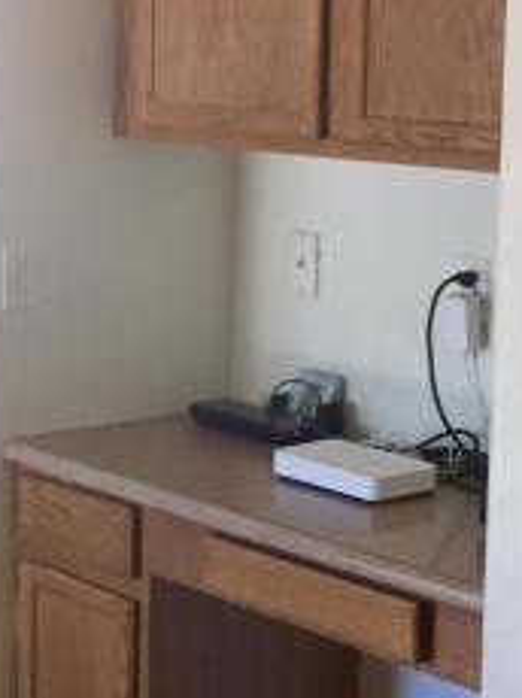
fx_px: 1954
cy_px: 310
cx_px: 3
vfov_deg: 20.2
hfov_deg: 15.0
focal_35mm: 97
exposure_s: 1/33
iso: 125
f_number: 2.2
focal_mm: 4.15
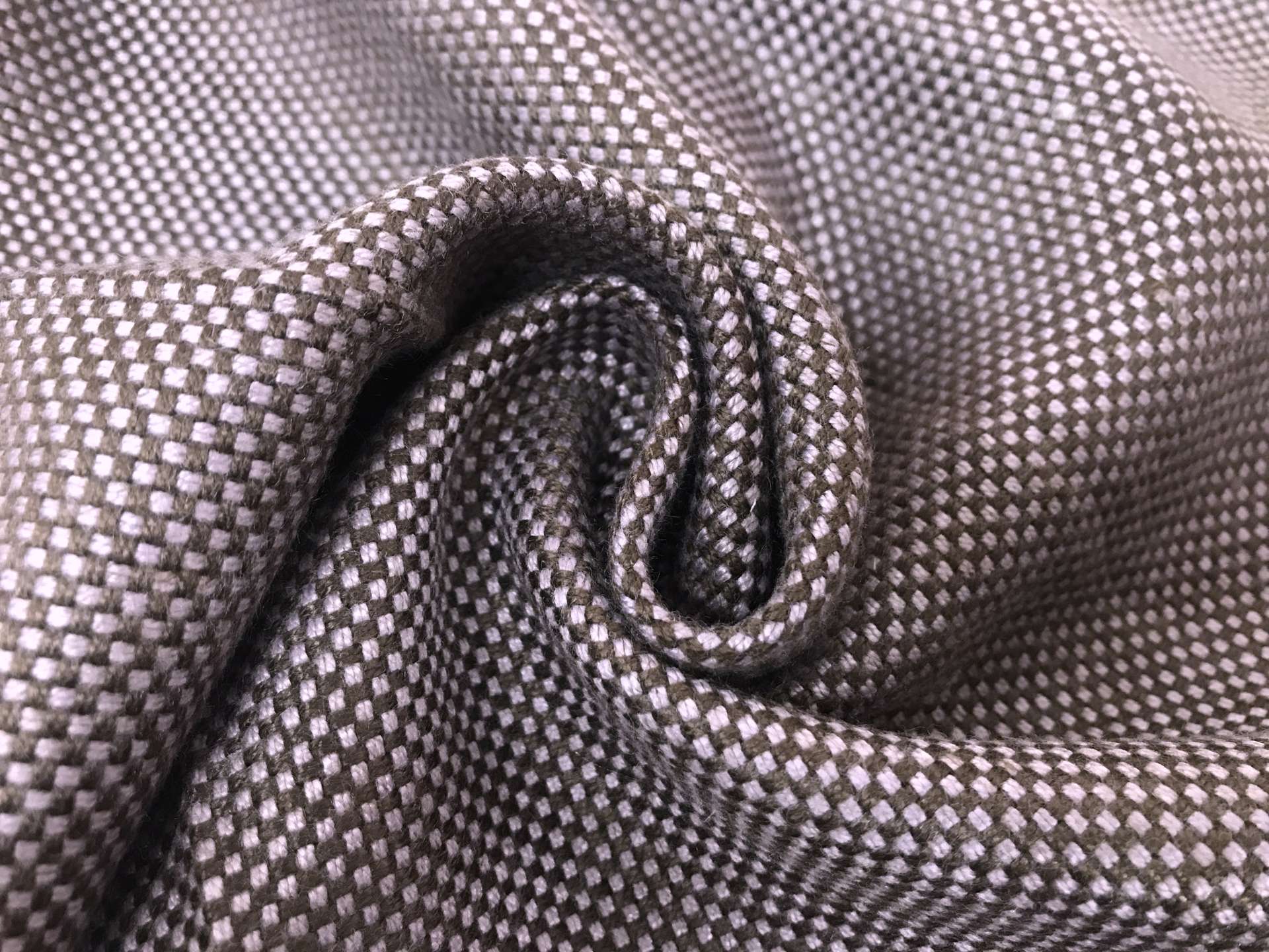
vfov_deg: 49.7
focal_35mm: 28
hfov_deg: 63.4
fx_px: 1026
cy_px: 476
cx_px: 634
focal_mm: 3.99
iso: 50
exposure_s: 1/15
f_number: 1.8
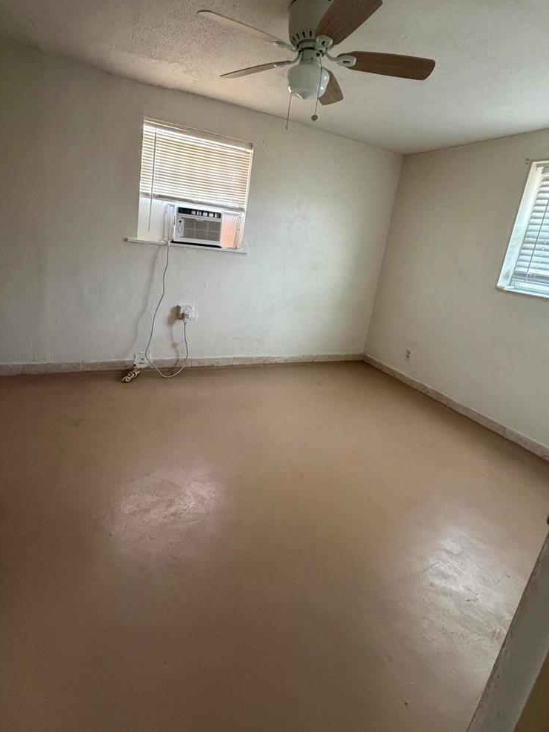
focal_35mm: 17
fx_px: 359
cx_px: 259
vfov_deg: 90.5
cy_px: 318
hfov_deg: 74.7
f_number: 2.2
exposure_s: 1/60
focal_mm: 2.22
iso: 500
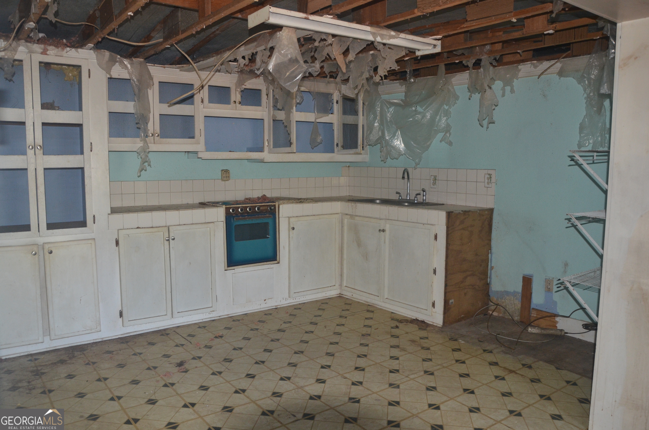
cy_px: 215
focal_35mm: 27
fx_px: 486
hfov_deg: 67.5
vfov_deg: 47.7
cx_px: 324
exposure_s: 1/60
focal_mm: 18
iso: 800
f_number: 5
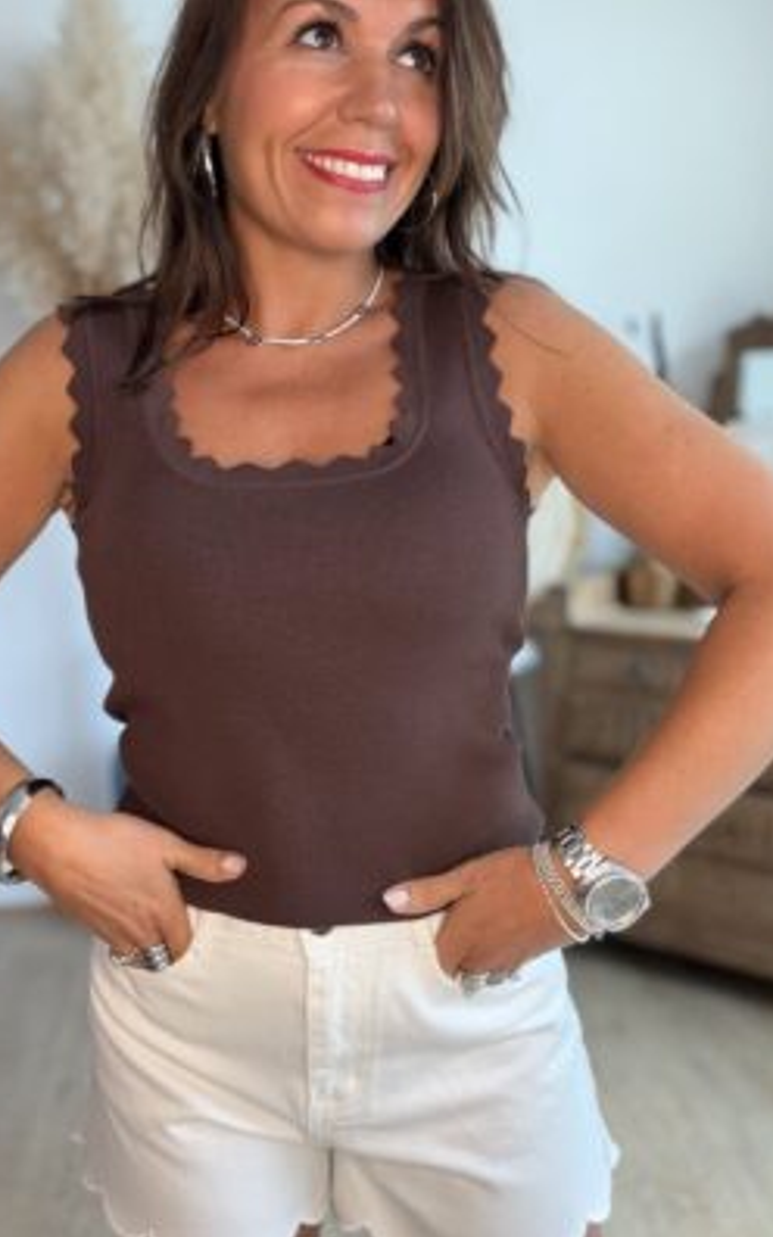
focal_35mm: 32
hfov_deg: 39.3
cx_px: 330
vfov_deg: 59.7
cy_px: 620
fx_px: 1079
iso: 80
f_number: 1.9
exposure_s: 1/61
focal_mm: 2.71
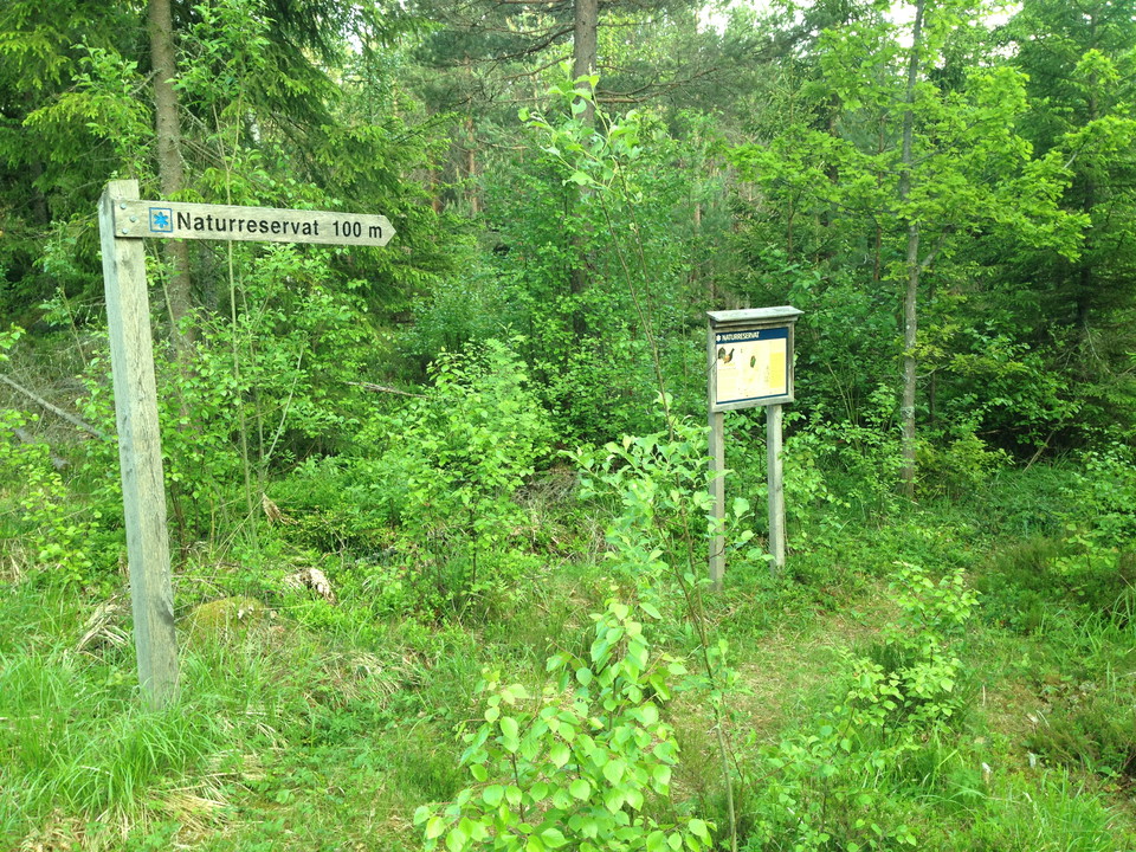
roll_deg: +1.5
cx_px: 568
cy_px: 426
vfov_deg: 40.7
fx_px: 1149
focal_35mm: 35
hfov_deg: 52.6
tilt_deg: -10.7
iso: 50
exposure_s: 1/60
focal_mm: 4.28
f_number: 2.4
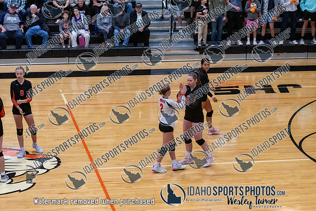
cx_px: 158
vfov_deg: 11.4
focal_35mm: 120
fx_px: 1054
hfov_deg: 17.1
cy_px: 106
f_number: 3.5
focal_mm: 80
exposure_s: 1/800
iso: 8000
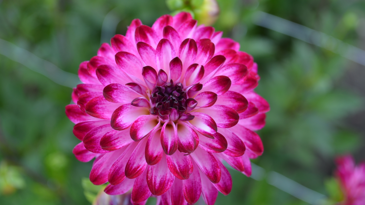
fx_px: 552
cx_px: 184
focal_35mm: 57
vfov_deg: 21.1
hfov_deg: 36.6
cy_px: 102
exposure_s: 1/125
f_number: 5.6
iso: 200
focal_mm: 36
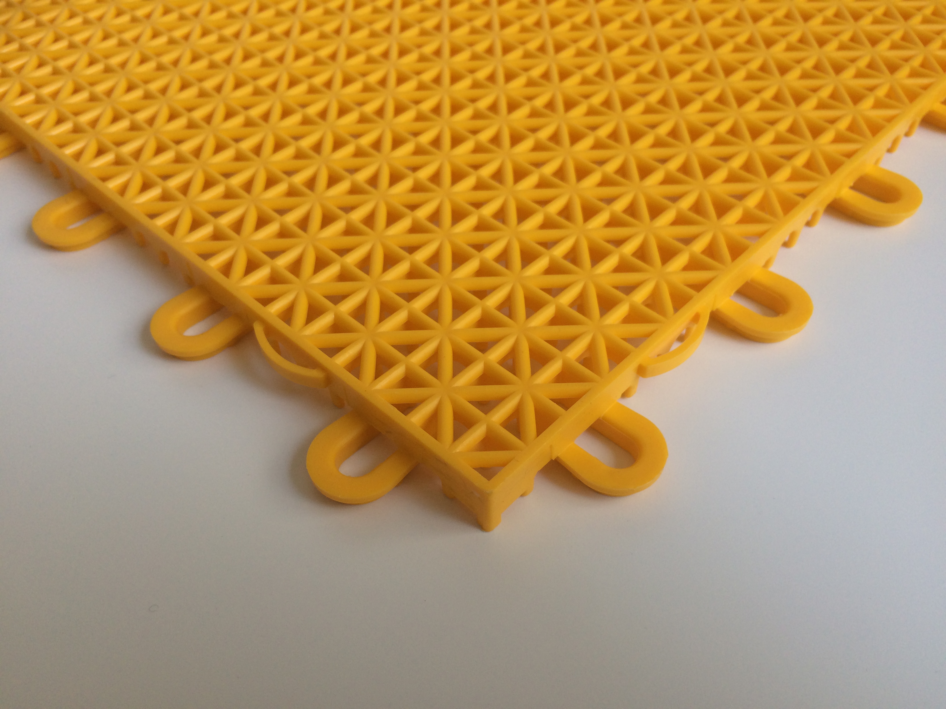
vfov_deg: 48.2
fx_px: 793
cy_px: 354
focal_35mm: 29
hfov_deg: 61.7
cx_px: 473
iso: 64
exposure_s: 1/100
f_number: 2.2
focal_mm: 4.15
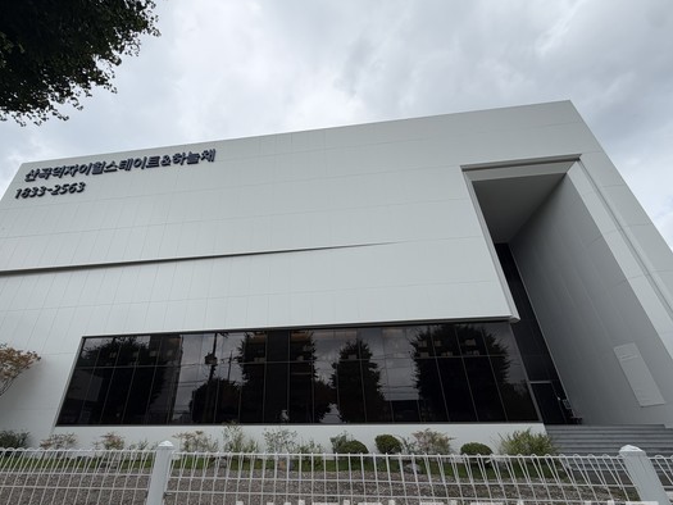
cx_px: 300
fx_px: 311
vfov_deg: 77.9
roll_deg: +1.1
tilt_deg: +28.3
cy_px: 278
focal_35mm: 16
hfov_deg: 94.1
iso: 20
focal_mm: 2.22
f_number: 2.2
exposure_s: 1/985
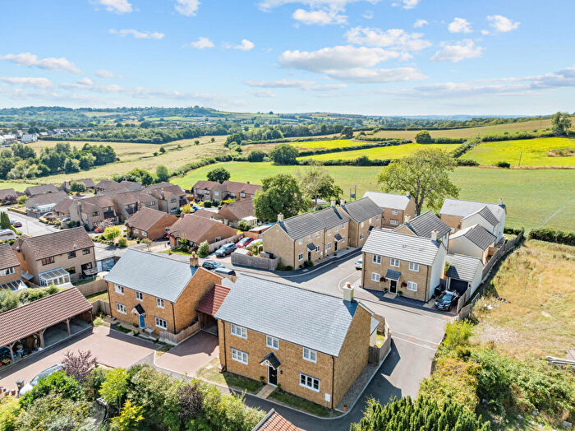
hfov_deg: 71.6
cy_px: 216
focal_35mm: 24
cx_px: 288
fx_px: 398
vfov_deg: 56.8
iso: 220
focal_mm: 12.29
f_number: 2.8
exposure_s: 1/800
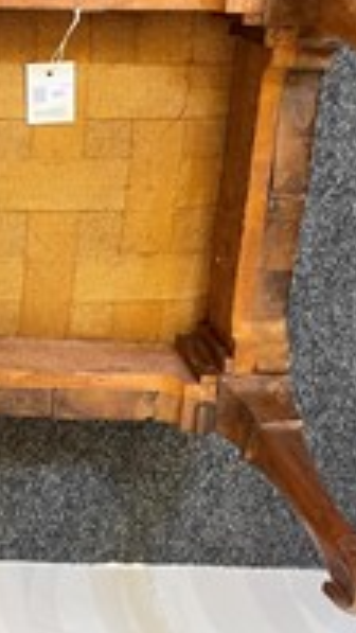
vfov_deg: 36.4
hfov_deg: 19.4
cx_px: -114
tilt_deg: -72.0
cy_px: 248
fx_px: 956
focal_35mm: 57
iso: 250
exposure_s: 1/50
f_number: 1.6
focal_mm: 5.1
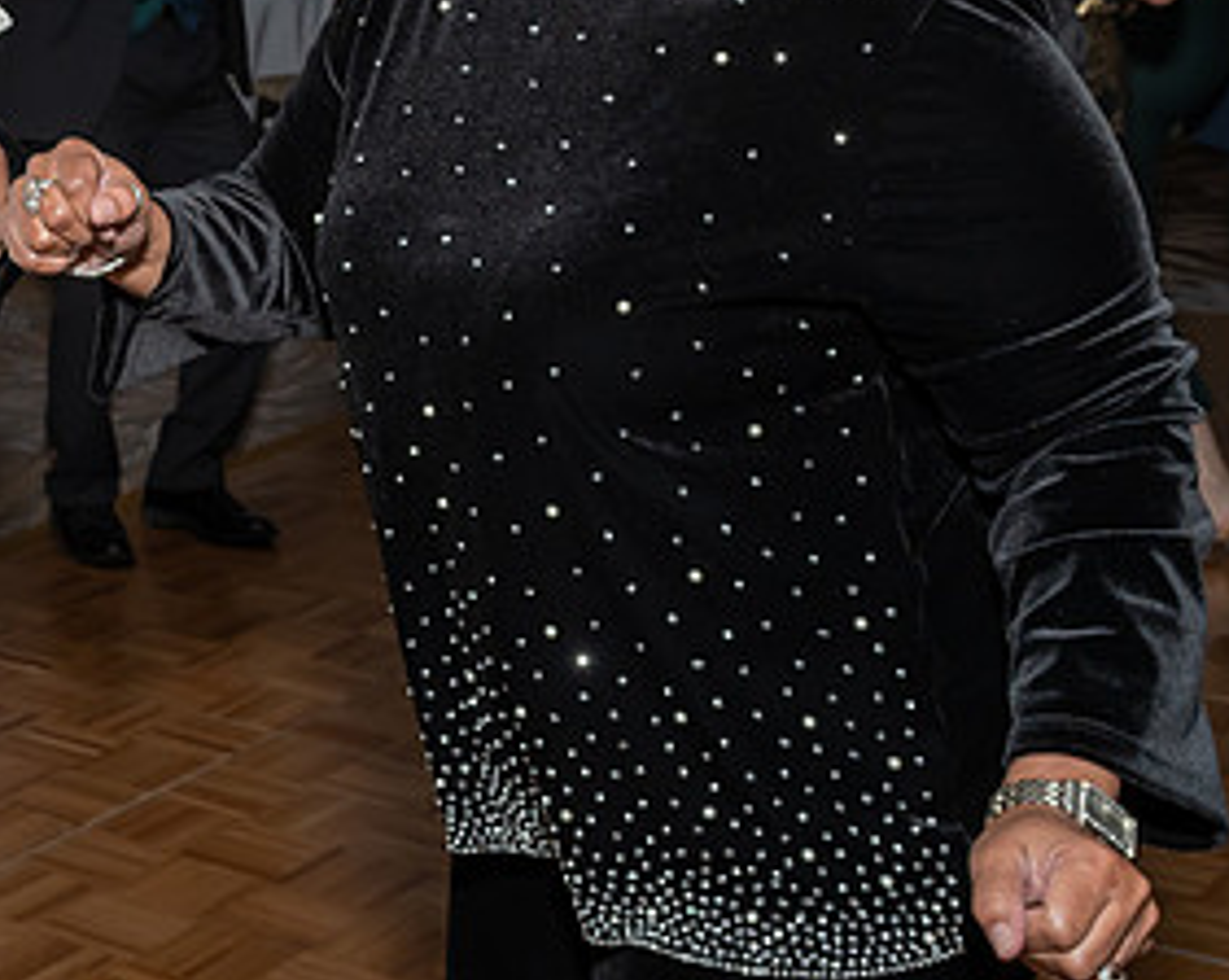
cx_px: -103
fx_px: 2724
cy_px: 286
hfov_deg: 23.9
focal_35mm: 75
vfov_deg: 20.3
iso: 400
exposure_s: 1/250
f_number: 6.3
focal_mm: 20
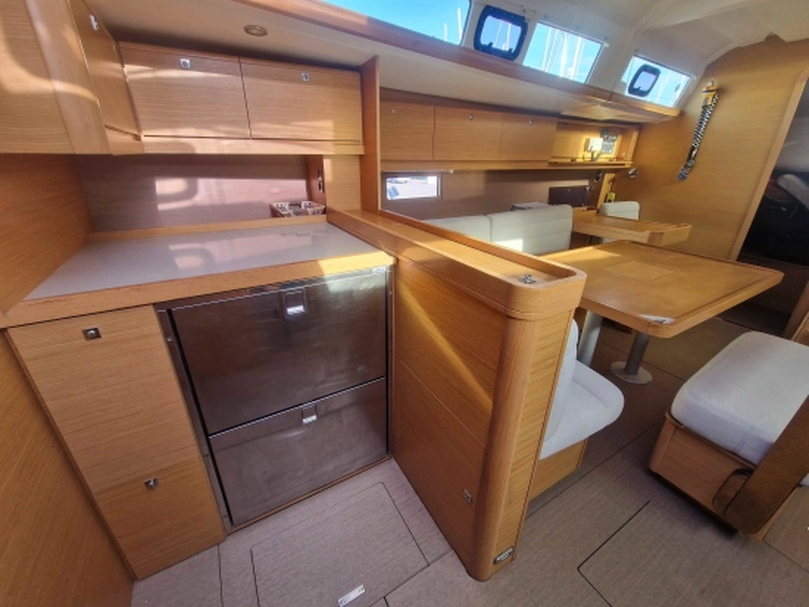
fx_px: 304
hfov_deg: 106.2
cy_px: 304
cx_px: 404
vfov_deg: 90.0
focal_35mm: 13
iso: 100
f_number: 2.2
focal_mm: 2.2
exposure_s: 1/100
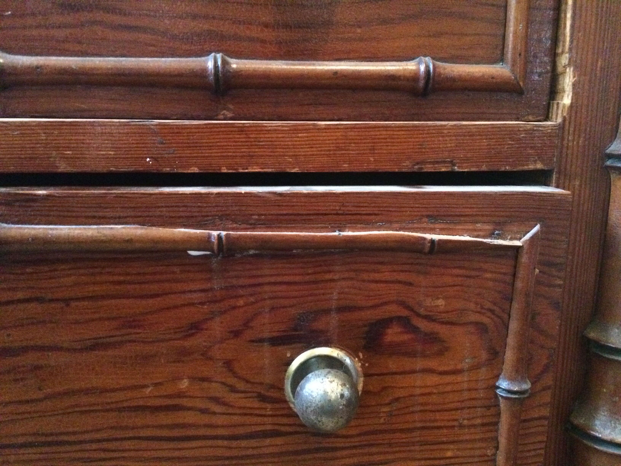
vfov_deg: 48.2
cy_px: 233
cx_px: 310
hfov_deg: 61.7
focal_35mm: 29
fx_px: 520
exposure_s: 1/17
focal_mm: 4.15
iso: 640
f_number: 2.2
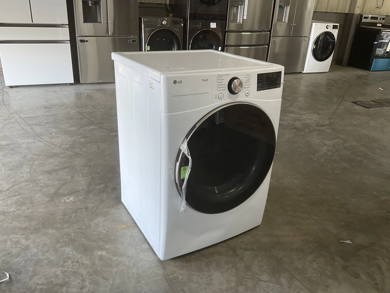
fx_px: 327
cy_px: 146
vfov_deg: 48.3
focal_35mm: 29
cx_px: 195
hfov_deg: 61.6
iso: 64
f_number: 1.8
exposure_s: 1/60
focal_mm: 3
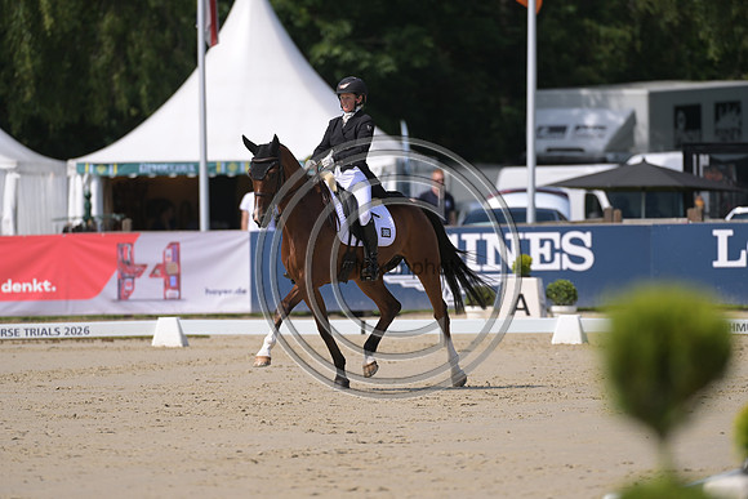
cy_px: 250
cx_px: 374
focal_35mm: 400
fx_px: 8313
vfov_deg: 3.4
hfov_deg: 5.2
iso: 220
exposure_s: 1/1250
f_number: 5
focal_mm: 400
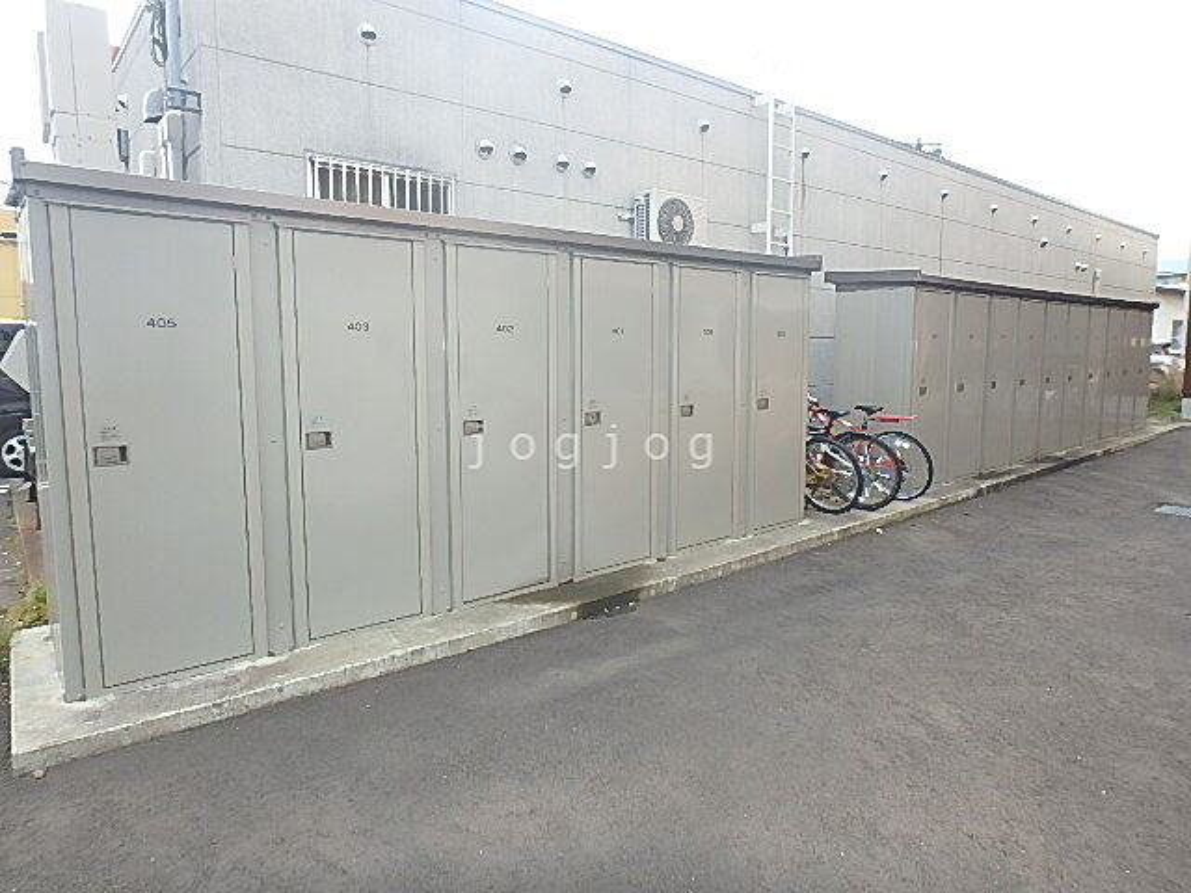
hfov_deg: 79.0
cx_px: 596
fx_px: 723
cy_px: 446
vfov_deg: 63.4
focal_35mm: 21
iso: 125
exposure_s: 1/200
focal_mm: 3.7
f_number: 3.5
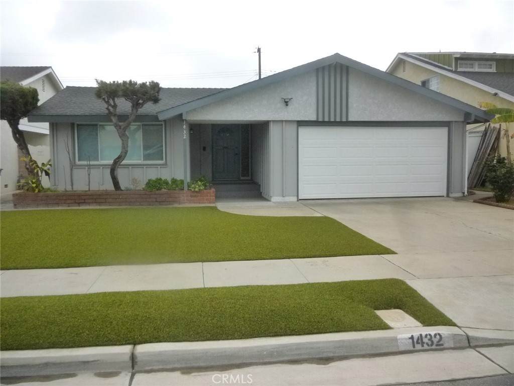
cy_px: 193
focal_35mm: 29
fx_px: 431
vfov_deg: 48.2
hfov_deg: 61.7
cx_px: 257
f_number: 5.6
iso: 400
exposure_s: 1/800
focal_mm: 5.2
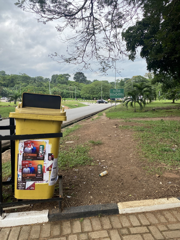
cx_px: 90
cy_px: 120
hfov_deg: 53.1
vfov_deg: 67.3
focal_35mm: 26
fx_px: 180
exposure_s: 1/919
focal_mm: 4.25
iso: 32
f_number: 1.8
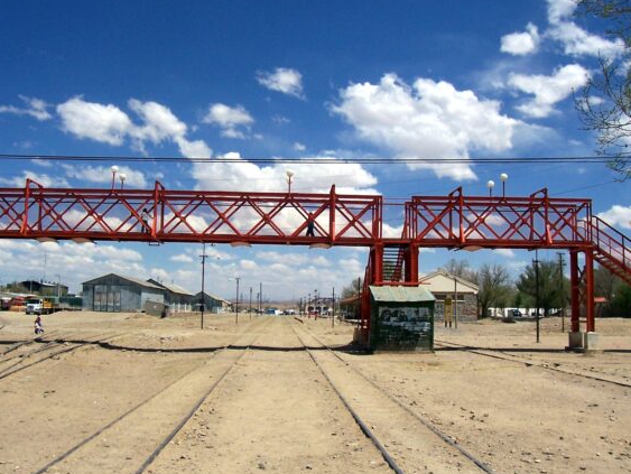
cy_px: 224
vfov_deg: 34.4
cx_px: 277
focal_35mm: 42
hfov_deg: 44.7
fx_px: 766
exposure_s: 1/1000
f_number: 5.6
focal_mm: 5.6
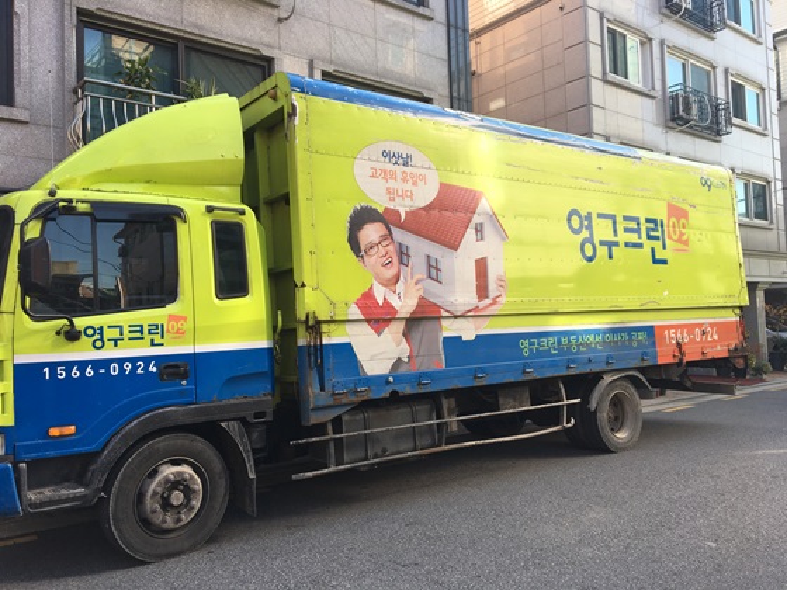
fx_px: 659
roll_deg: +2.0
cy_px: 295
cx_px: 394
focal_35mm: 29
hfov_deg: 61.7
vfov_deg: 48.2
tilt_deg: +1.1
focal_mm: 4.15
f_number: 2.2
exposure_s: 1/292
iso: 25
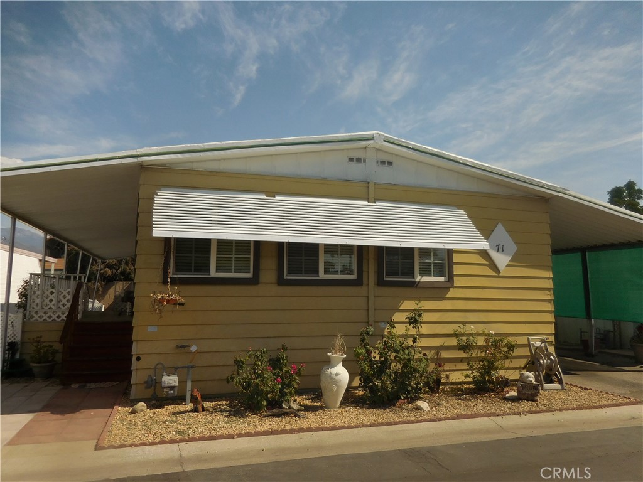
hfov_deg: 69.4
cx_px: 322
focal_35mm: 25
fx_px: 464
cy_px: 241
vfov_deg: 54.9
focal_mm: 4.5
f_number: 6.6
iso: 125
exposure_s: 1/800
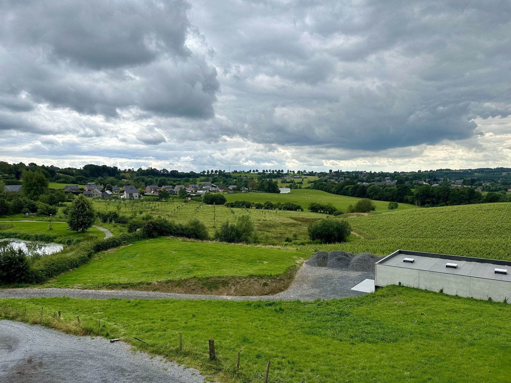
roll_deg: +1.9
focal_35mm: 24
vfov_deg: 56.8
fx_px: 354
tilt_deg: -1.4
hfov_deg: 71.6
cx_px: 256
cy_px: 192
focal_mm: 6.86
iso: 80
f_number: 1.78
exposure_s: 1/3356
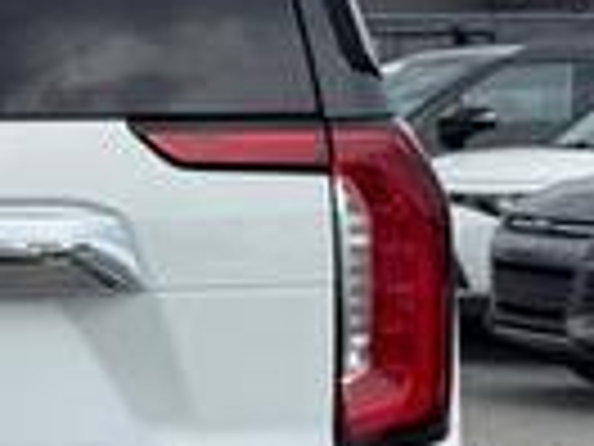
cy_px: 356
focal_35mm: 183
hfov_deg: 10.5
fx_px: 3140
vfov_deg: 8.1
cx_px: -207
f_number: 1.78
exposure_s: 1/4975
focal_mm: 6.76
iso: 64
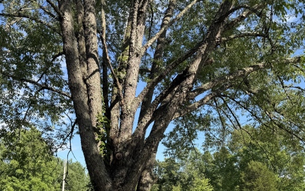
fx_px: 299
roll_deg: +0.9
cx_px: 138
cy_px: 161
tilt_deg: +7.4
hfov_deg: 53.9
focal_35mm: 36
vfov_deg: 34.0
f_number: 1.78
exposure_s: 1/1653
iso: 80
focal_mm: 6.76
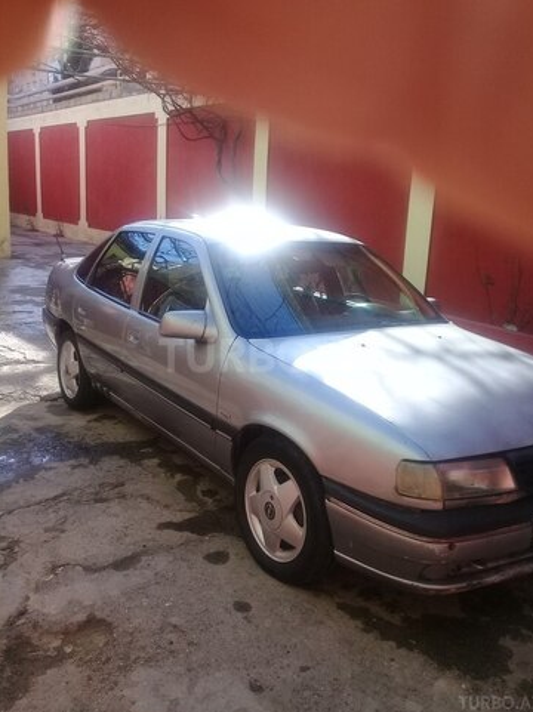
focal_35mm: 32
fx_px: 658
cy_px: 355
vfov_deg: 56.9
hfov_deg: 44.1
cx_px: 272
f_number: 2.2
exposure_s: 1/370
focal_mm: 3.3
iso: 50
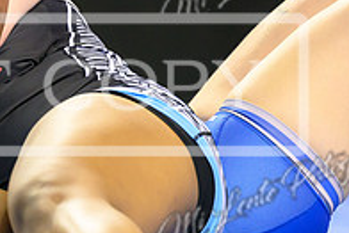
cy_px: 167
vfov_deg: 2.1
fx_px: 6480
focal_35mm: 668
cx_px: -120
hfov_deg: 3.1
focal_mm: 195
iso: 3200
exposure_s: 1/800
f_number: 2.8
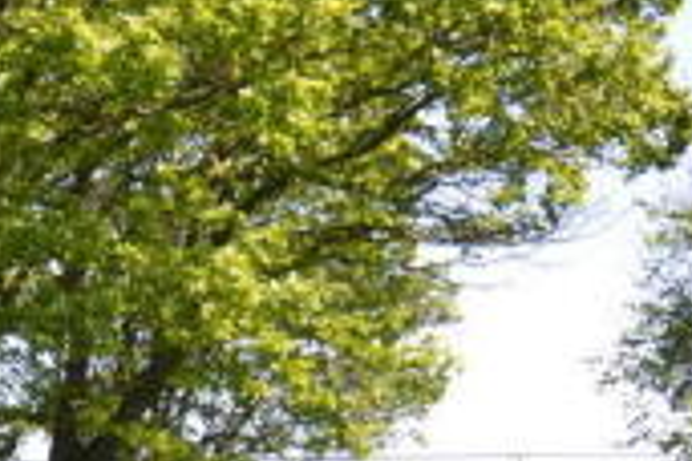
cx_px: 528
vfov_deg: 11.6
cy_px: 576
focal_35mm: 115
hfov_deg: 17.7
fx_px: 2210
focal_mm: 20
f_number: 5.6
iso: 110
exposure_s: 1/125
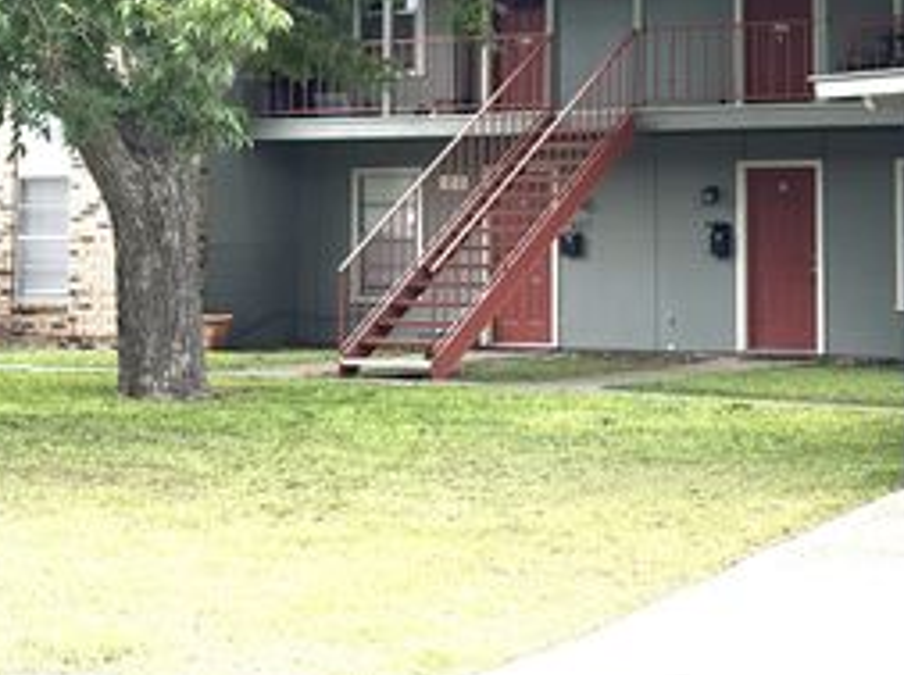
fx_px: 2477
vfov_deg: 15.3
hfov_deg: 20.6
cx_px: 611
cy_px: 27
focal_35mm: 95
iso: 100
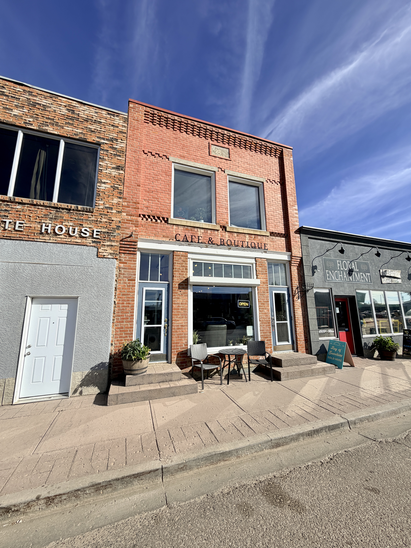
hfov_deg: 85.7
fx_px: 222
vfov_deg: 102.1
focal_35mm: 14
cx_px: 206
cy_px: 274
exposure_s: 1/1017
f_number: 2.2
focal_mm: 2.22
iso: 20
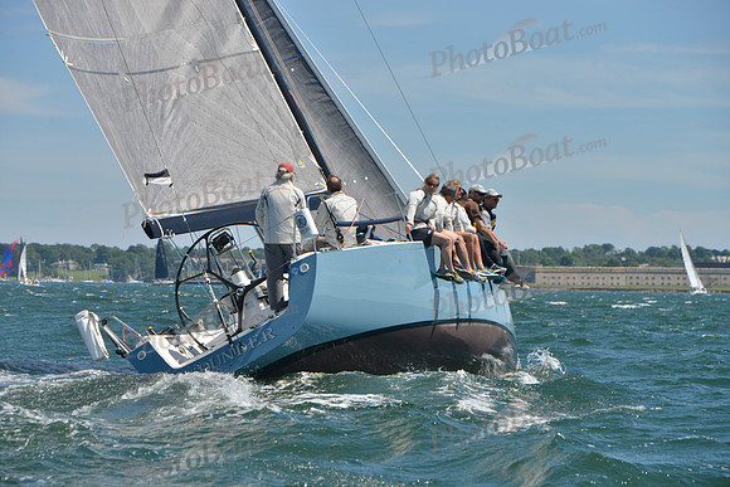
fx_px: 3144
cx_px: 365
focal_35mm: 155
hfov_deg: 13.2
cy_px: 244
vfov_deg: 8.9
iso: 280
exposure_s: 1/1250
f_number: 9
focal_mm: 155
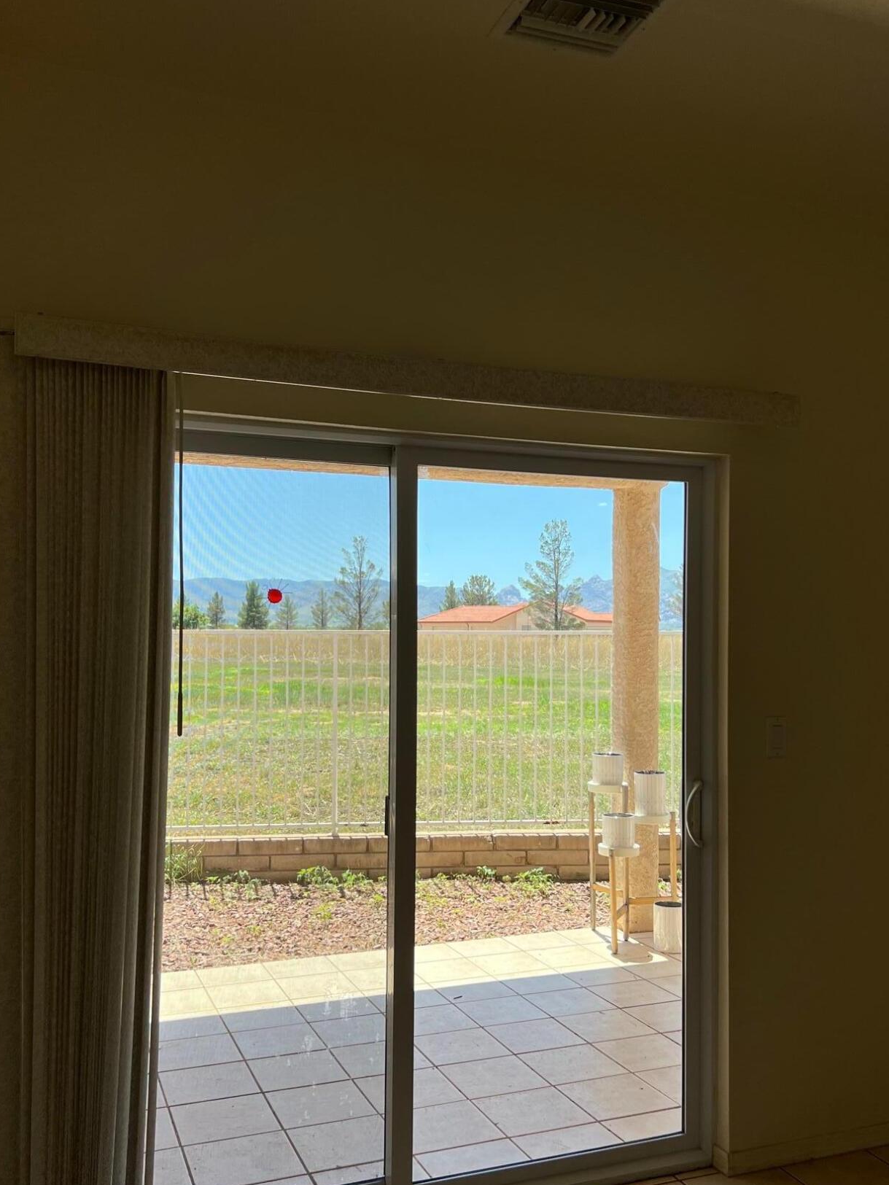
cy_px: 640
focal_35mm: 32
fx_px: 1096
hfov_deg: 44.1
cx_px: 470
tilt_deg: +1.1
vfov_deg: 56.7
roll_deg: -0.2
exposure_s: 1/1079
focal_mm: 5.7
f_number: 1.5
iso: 50
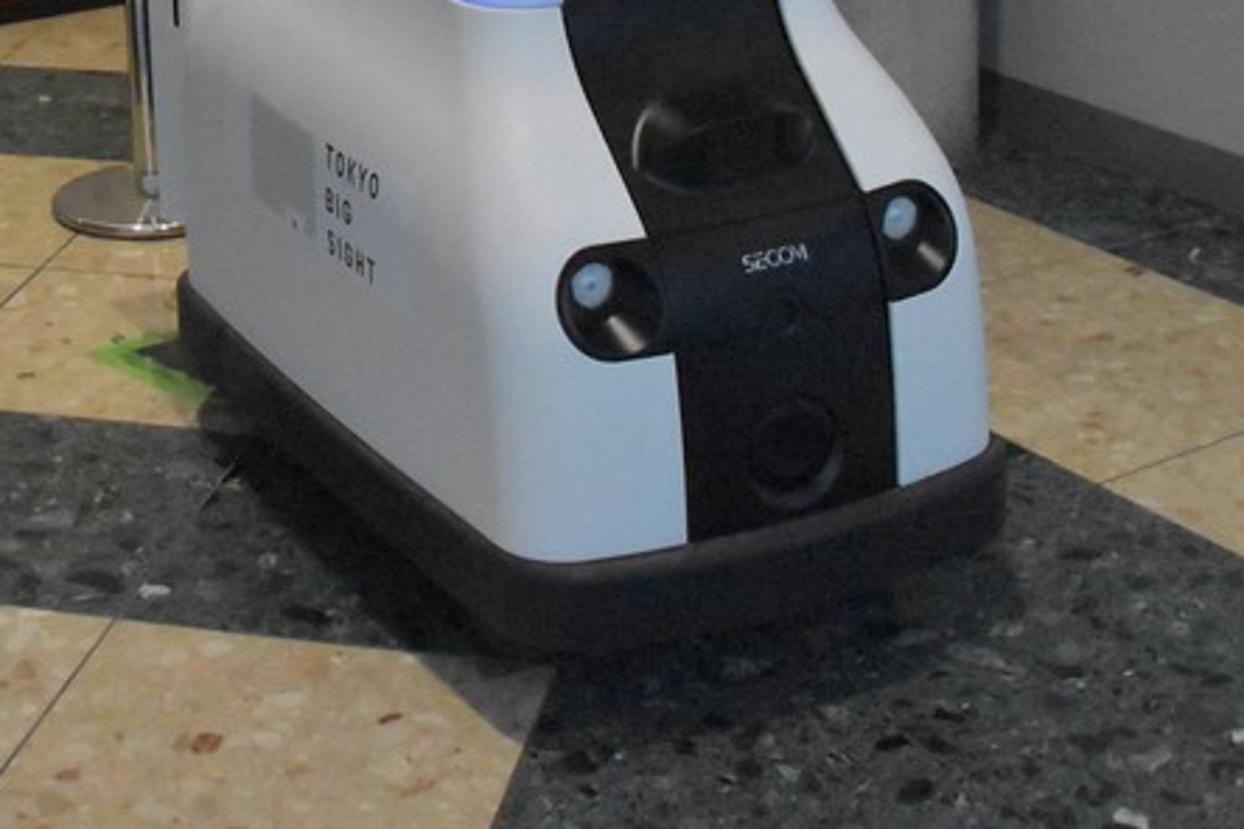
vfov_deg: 17.6
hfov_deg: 27.3
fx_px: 2522
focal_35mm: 73
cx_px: 286
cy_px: -216
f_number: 3.5
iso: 12800
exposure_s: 1/2000
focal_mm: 18
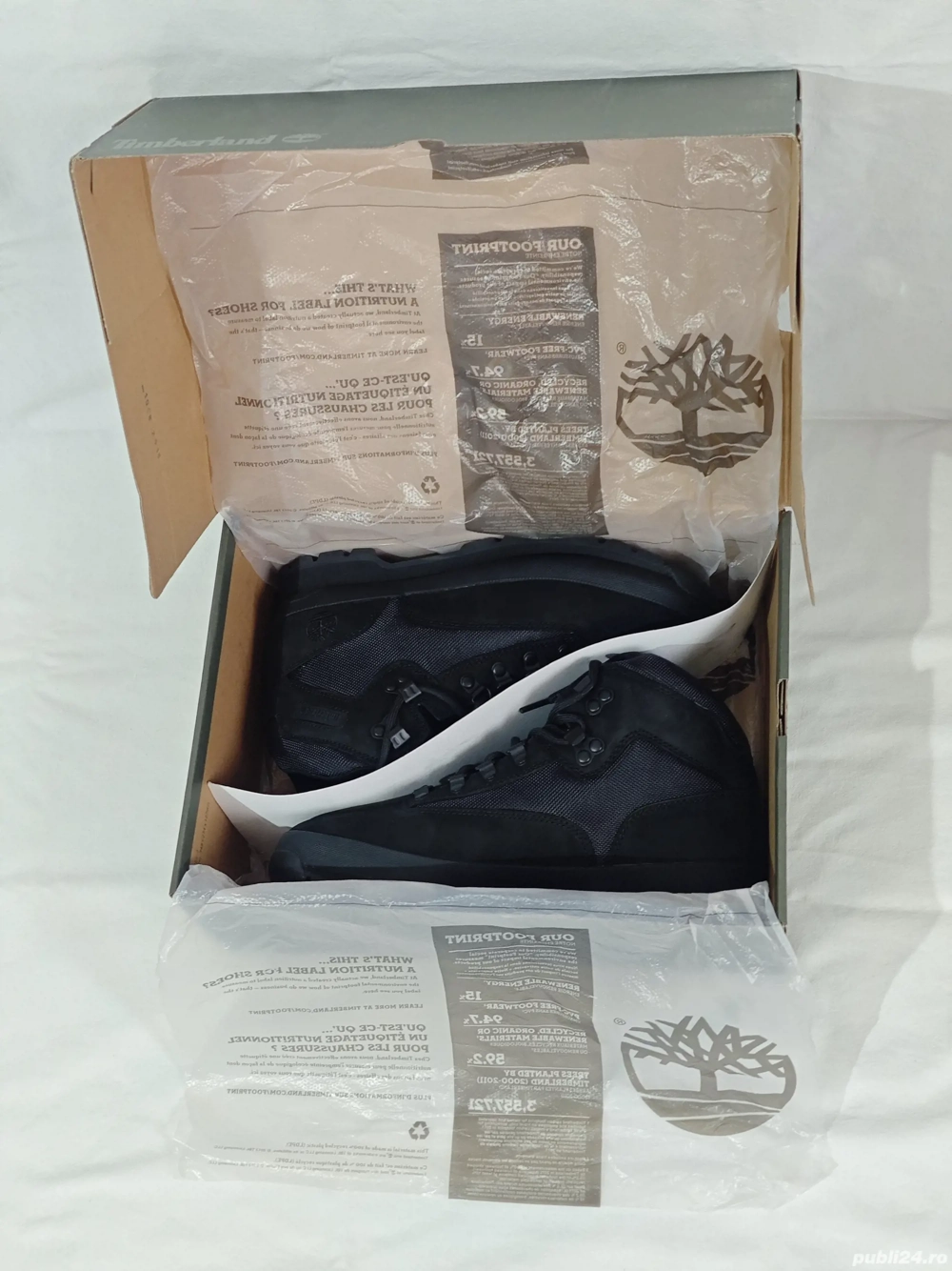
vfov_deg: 41.2
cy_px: 636
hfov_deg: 31.5
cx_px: 476
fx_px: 1687
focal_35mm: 46
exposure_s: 1/50
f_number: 1.6
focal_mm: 6.55
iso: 500
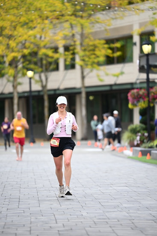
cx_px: 78
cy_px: 118
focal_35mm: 190
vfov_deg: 10.8
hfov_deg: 7.2
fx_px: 1242
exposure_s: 1/2000
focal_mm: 190
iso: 640
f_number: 2.8
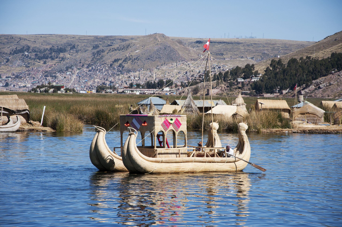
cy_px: 114
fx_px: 1494
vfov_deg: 8.7
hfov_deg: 13.1
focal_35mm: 158
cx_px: 171
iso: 200
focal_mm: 105
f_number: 7.1
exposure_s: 1/800
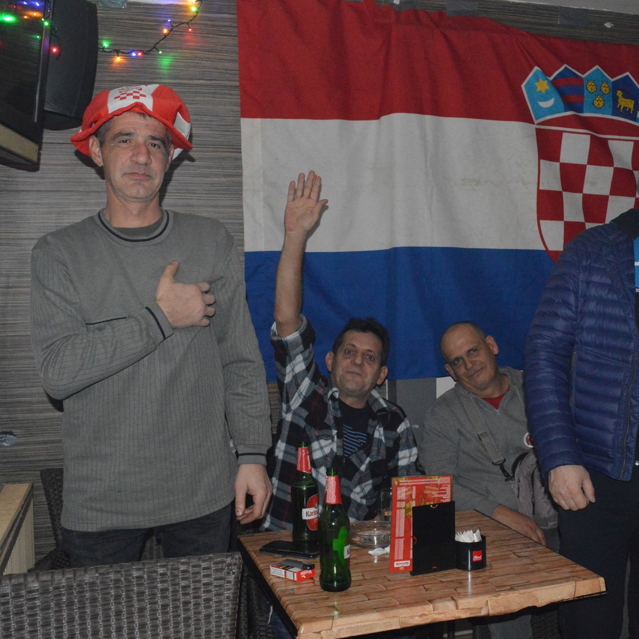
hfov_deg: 38.7
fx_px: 898
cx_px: 426
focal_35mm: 43
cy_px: 321
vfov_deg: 39.2
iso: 3200
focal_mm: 22
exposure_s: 1/60
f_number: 7.1
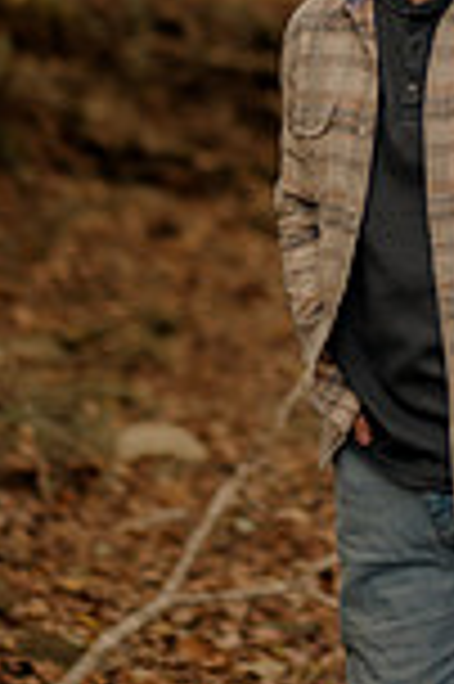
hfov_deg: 6.1
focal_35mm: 222
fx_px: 4209
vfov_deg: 9.3
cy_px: 108
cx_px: 562
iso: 200
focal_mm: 50
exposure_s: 1/320
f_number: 1.4
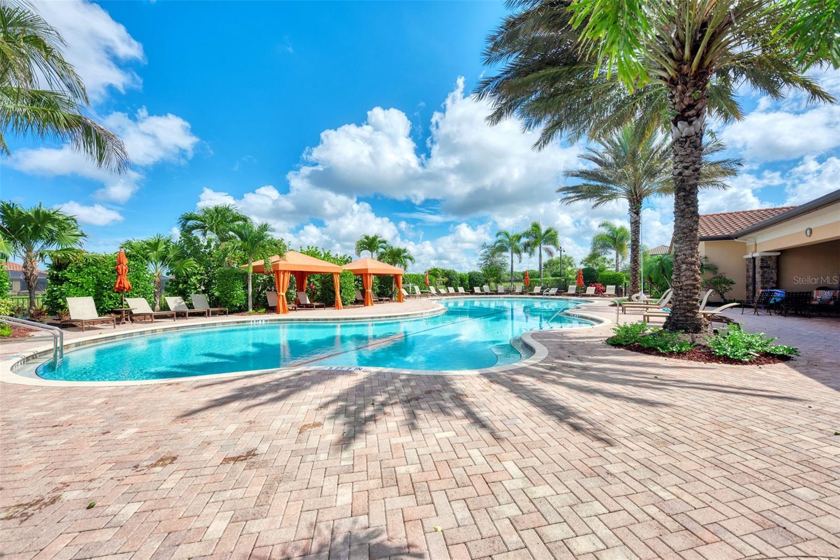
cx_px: 420
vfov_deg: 90.0
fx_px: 280
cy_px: 280
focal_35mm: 12
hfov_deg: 112.6
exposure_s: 1/800
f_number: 7.1
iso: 125
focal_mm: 12
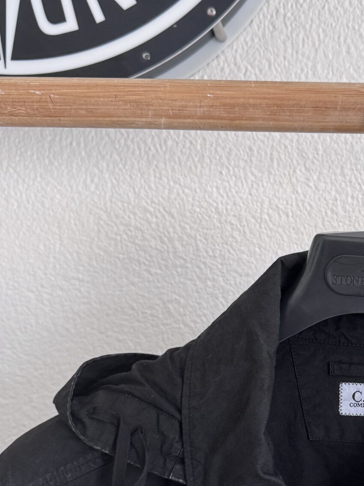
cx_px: 349
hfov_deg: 25.9
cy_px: 346
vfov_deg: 35.0
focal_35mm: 54
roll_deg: -2.2
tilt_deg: -4.8
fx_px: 757
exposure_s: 1/121
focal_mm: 6.76
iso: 200
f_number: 1.78
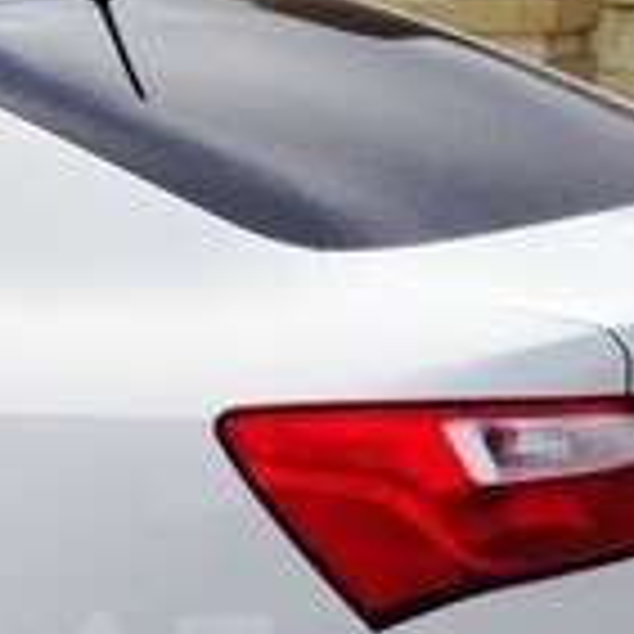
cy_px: 681
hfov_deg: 12.4
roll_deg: +0.5
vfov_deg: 12.5
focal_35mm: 137
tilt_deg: -16.3
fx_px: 2839
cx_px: -184
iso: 50
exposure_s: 1/2088
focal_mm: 4.12
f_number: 2.4
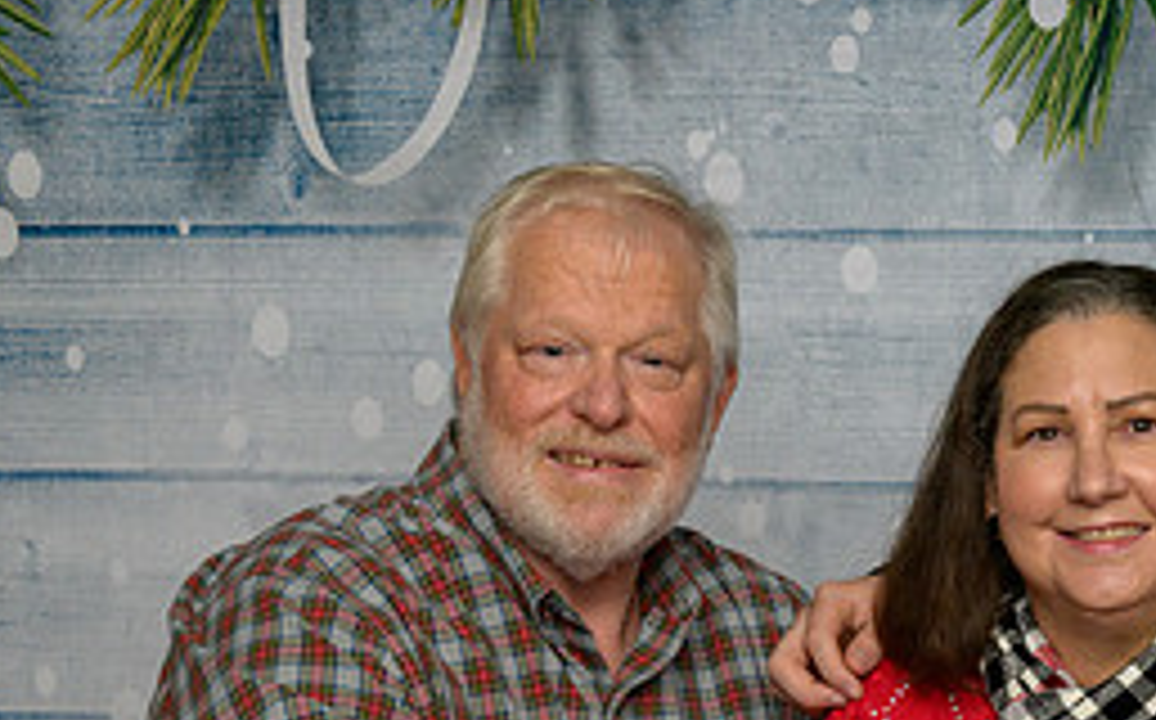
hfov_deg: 19.4
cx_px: 1202
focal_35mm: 104
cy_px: 746
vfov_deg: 12.4
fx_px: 3273
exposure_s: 1/125
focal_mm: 38
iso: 400
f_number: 10
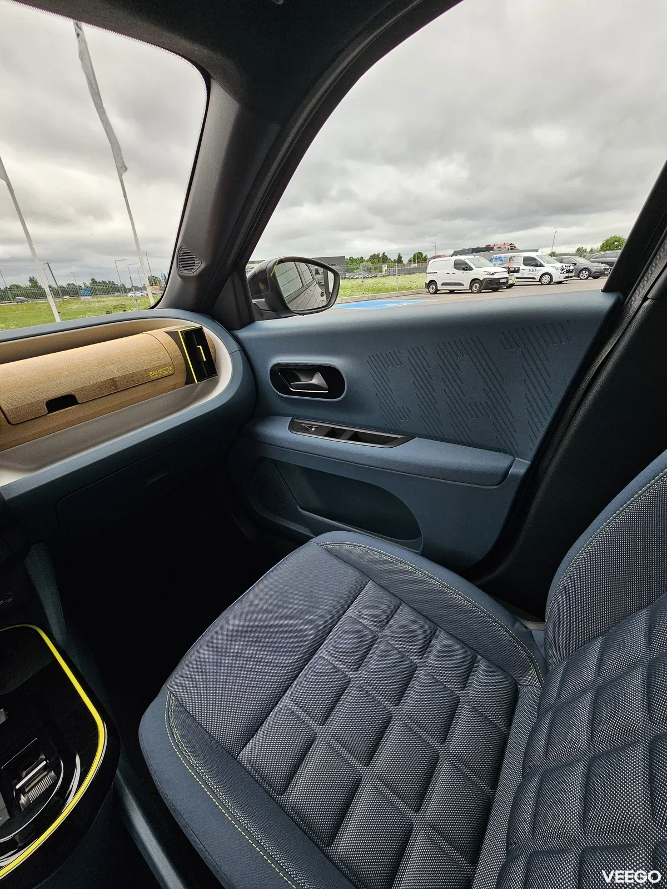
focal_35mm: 13
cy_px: 444
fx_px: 334
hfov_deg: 89.9
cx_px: 334
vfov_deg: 106.2
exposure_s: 1/359
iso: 64
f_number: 2.2
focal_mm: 2.2
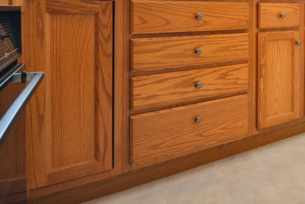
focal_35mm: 32
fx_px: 271
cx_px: 323
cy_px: 11
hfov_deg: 46.2
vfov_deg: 37.7
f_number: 4
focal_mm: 10
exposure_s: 1/60
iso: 400
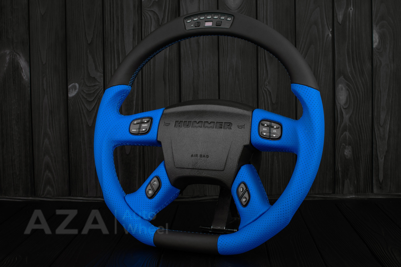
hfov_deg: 37.8
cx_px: 200
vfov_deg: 25.8
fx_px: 585
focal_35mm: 52
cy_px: 134
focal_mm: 35
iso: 500
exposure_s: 1/125
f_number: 6.3
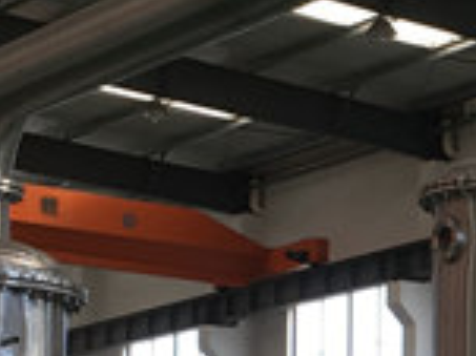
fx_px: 2638
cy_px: 498
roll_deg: -0.2
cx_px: 791
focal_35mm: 192
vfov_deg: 7.6
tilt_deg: +6.2
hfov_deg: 9.9
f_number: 2.2
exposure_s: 1/100
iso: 25
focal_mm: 4.15
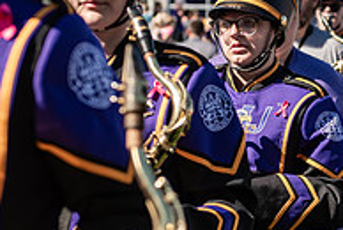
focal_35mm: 167
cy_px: 54
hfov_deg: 12.2
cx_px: 311
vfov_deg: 8.2
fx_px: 1594
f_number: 3.5
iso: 125
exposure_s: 1/800
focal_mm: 56
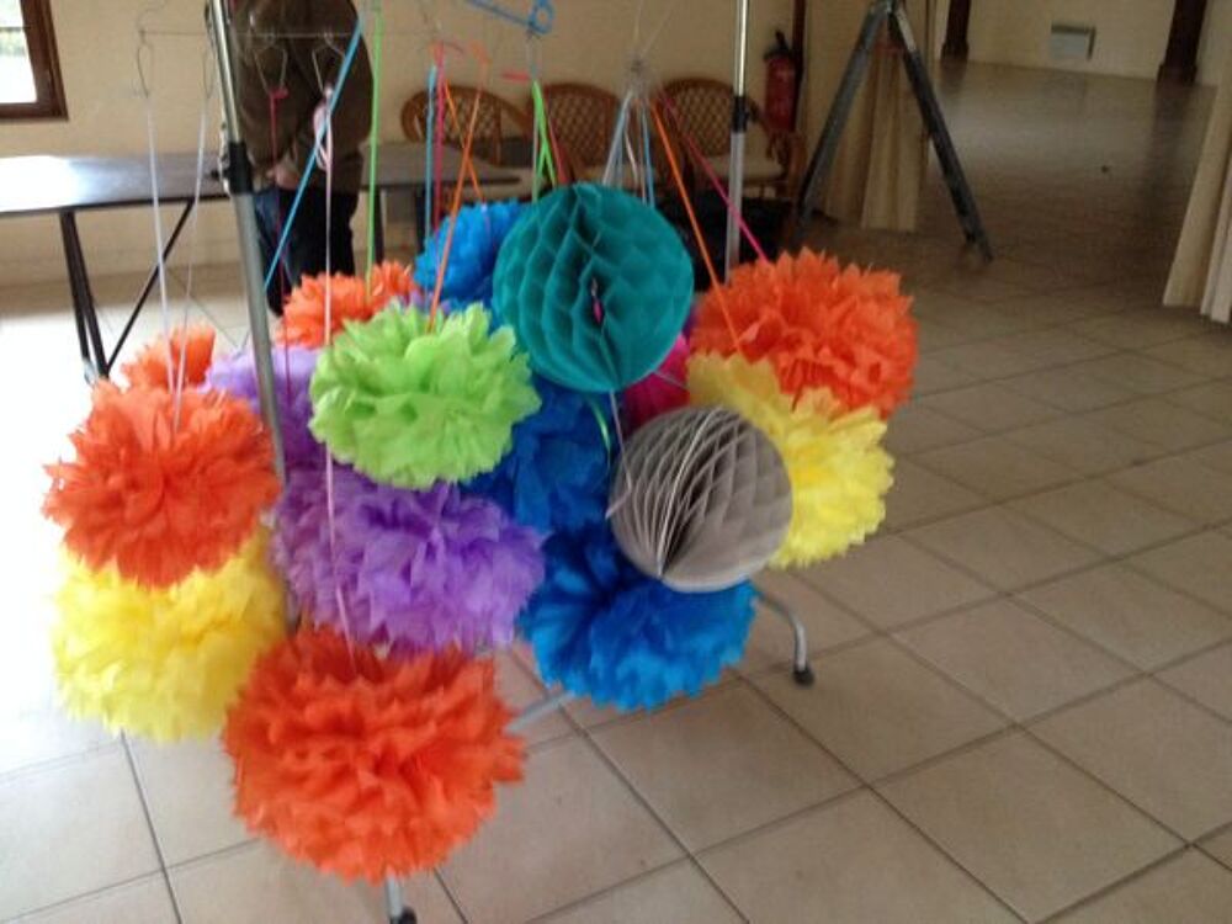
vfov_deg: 40.7
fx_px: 1246
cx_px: 616
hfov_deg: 52.6
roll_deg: -1.1
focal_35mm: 35
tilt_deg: -24.3
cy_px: 462
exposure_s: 1/20
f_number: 2.4
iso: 400
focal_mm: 4.28
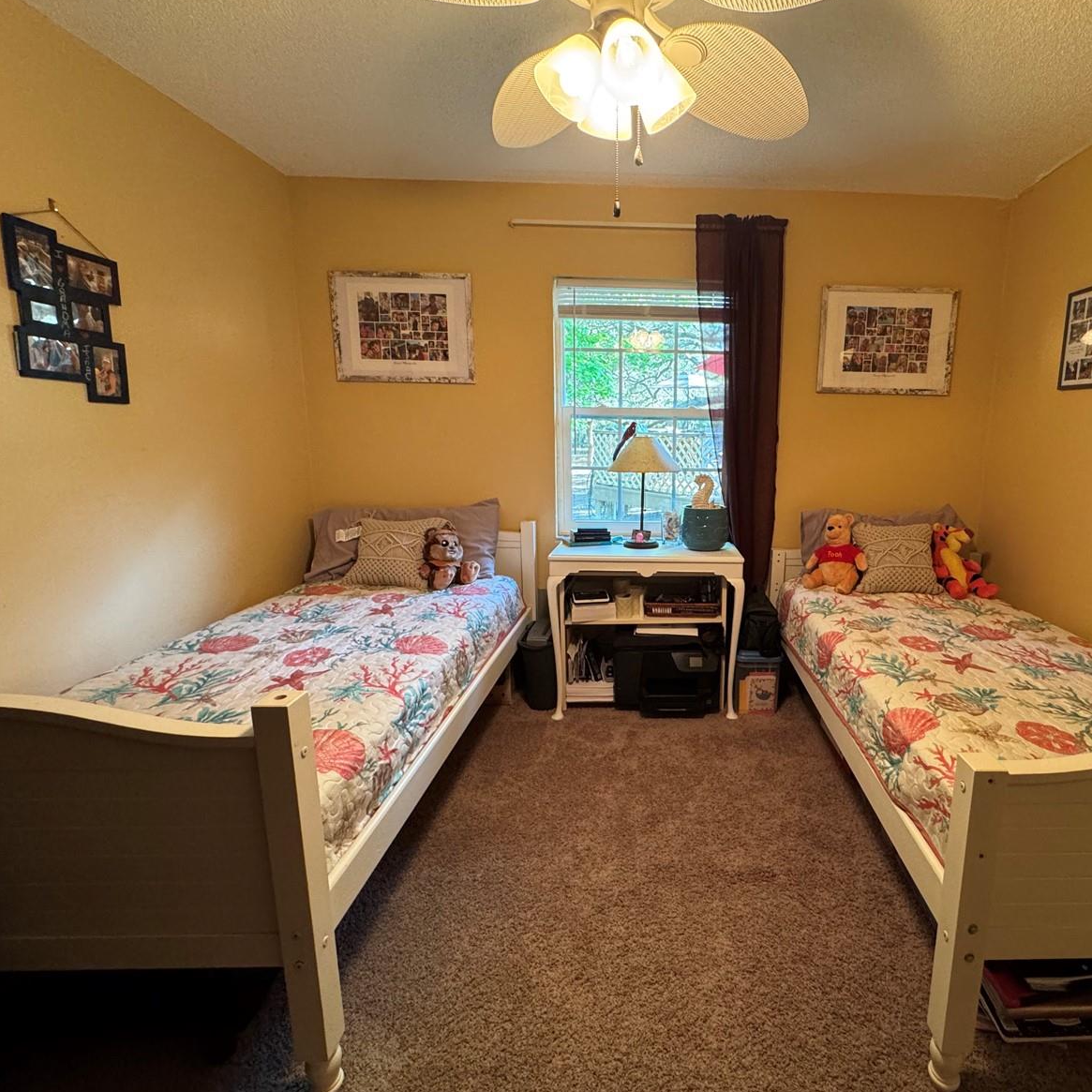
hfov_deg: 82.6
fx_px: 607
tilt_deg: -10.8
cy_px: 535
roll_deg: -1.4
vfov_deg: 84.0
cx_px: 673
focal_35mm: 17
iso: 400
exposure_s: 1/60
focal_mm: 2.22
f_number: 2.2
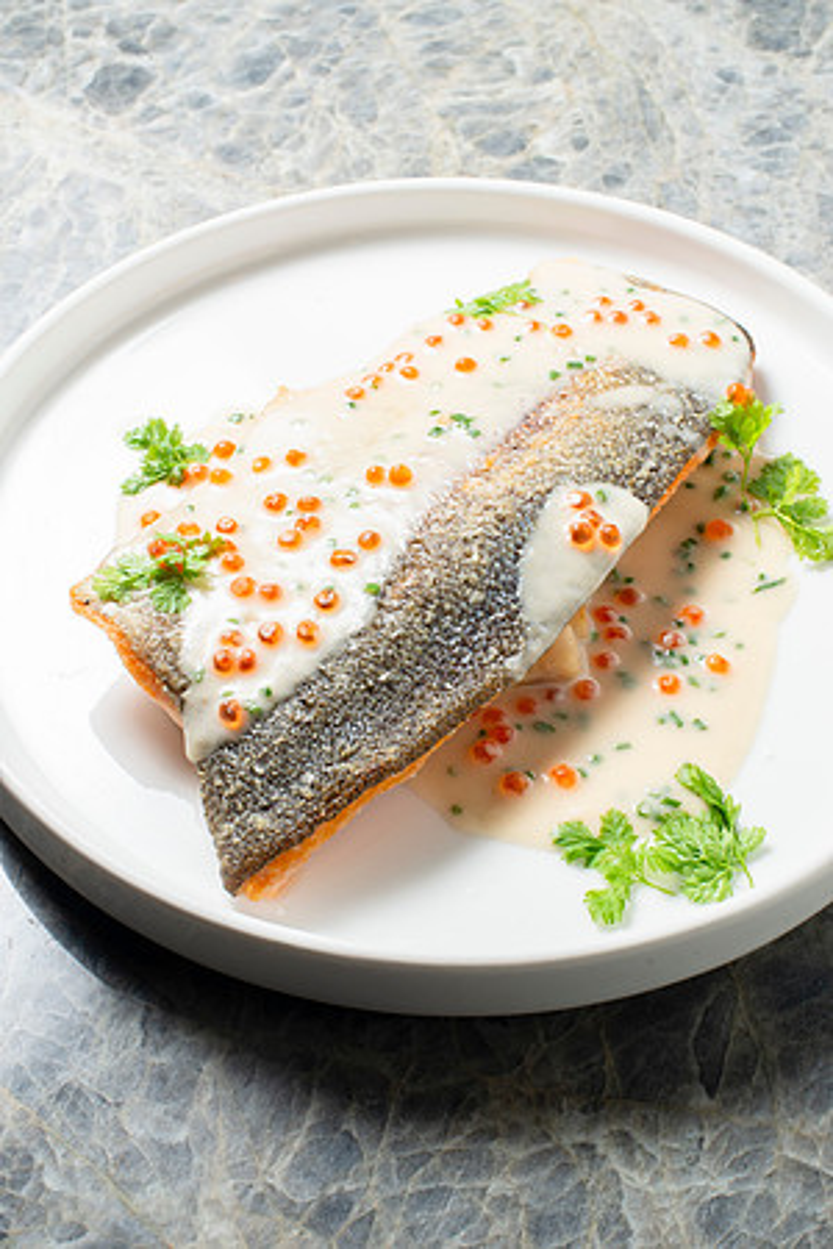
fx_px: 1735
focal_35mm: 50
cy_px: 624
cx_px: 416
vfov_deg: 39.6
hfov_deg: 27.0
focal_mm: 50
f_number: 13
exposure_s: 1/200
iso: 200
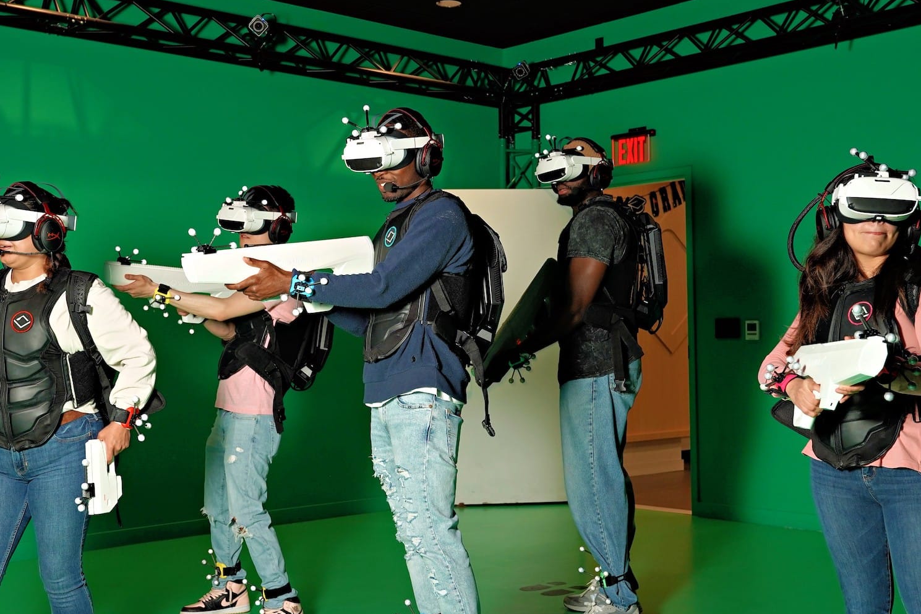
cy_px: 321
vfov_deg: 28.7
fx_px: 1202
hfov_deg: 41.8
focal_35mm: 47
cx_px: 391
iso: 800
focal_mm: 35
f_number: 5
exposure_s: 1/125
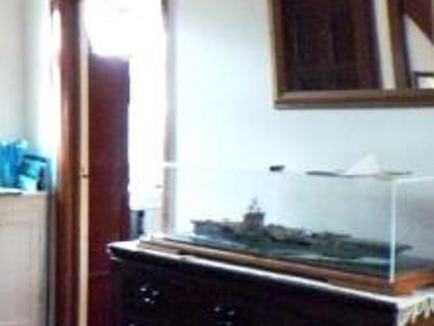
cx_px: -121
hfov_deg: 19.2
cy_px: 105
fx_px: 1192
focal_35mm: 95
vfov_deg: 15.5
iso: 800
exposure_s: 1/10
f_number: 2.8
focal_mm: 6
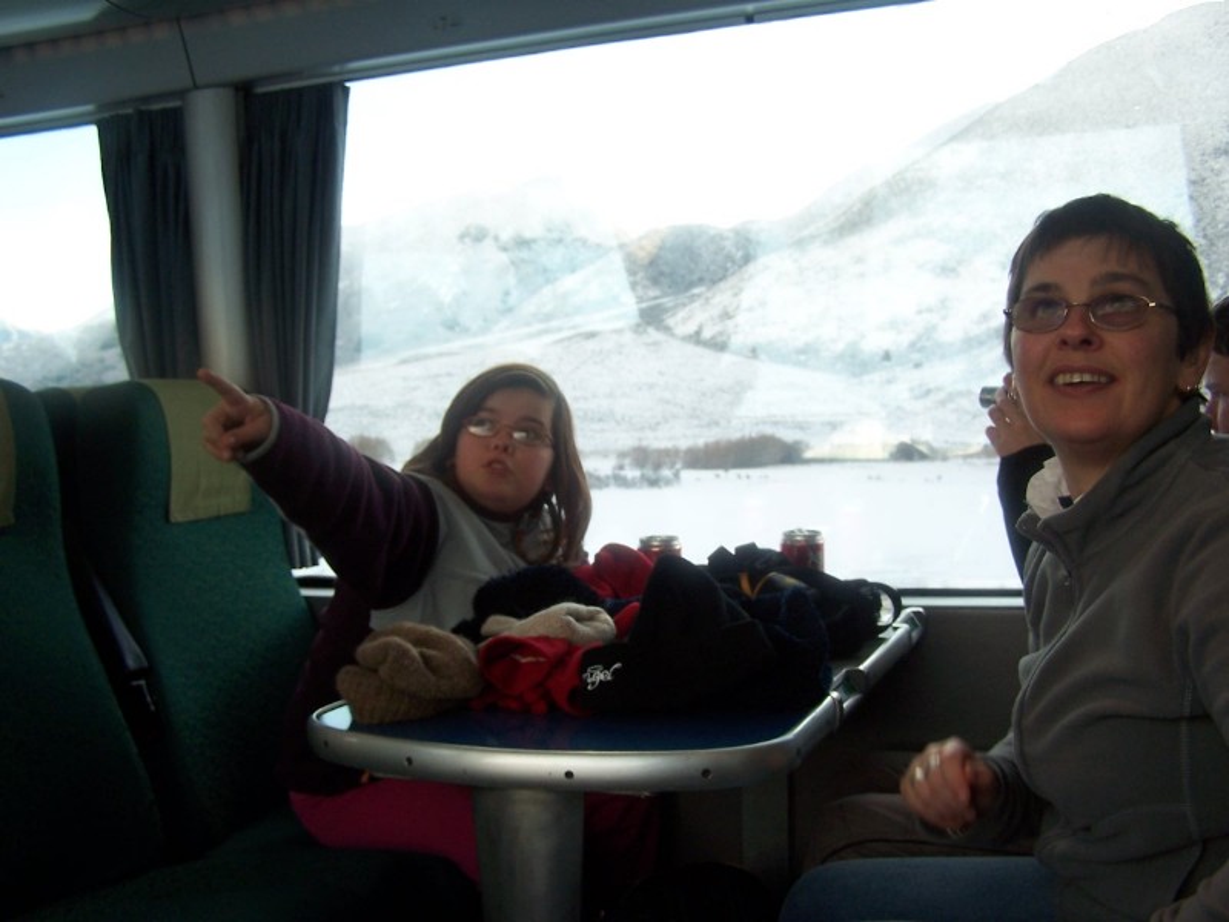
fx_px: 1349
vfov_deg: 37.7
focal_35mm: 38
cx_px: 614
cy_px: 461
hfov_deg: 49.0
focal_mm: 6.3
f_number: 2.8
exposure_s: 1/90
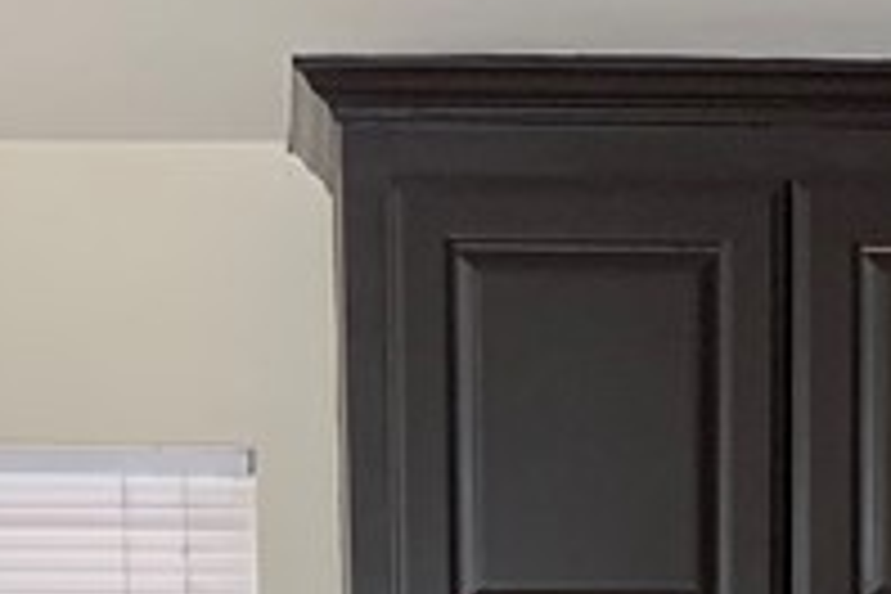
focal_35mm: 140
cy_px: 1368
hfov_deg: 14.6
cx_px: 594
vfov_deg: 9.0
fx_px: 3465
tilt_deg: -6.7
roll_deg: +1.0
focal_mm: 4.25
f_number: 1.8
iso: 125
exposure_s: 1/60
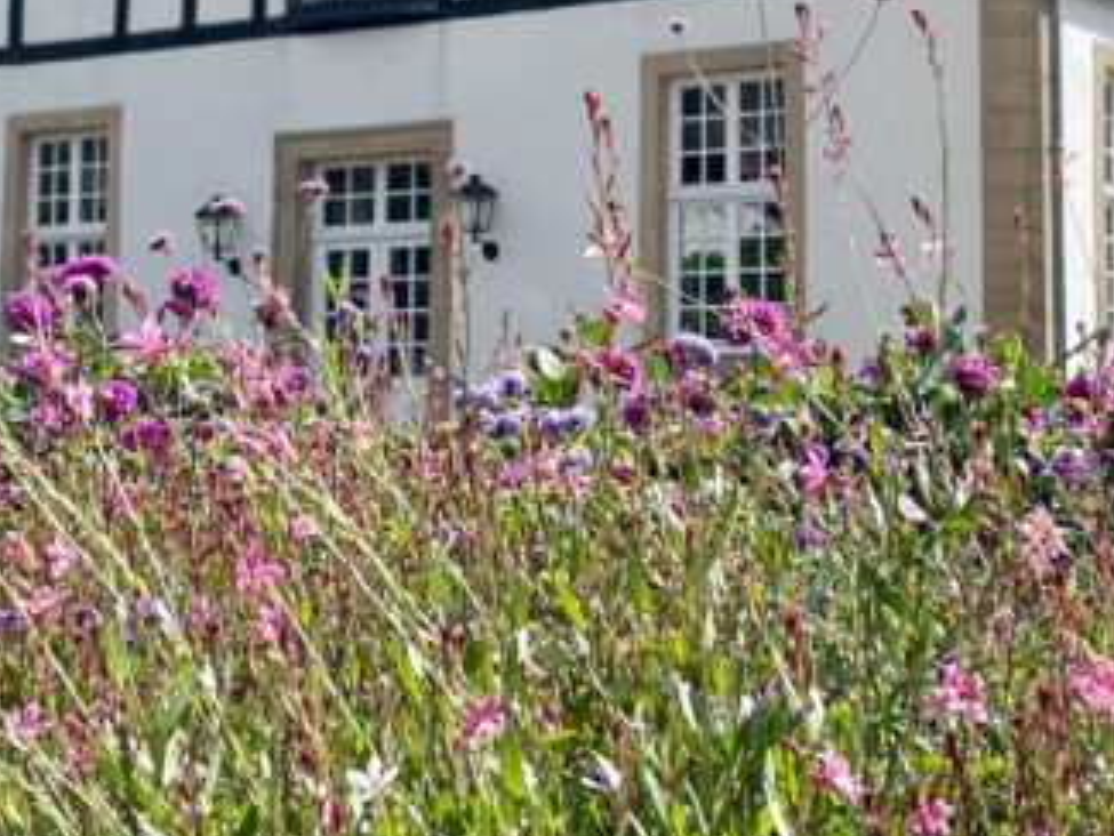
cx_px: 686
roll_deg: -0.5
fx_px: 2640
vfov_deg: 17.8
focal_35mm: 82
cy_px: 147
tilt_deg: +5.5
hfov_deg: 23.8
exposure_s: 1/4202
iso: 50
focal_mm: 5.1
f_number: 1.6
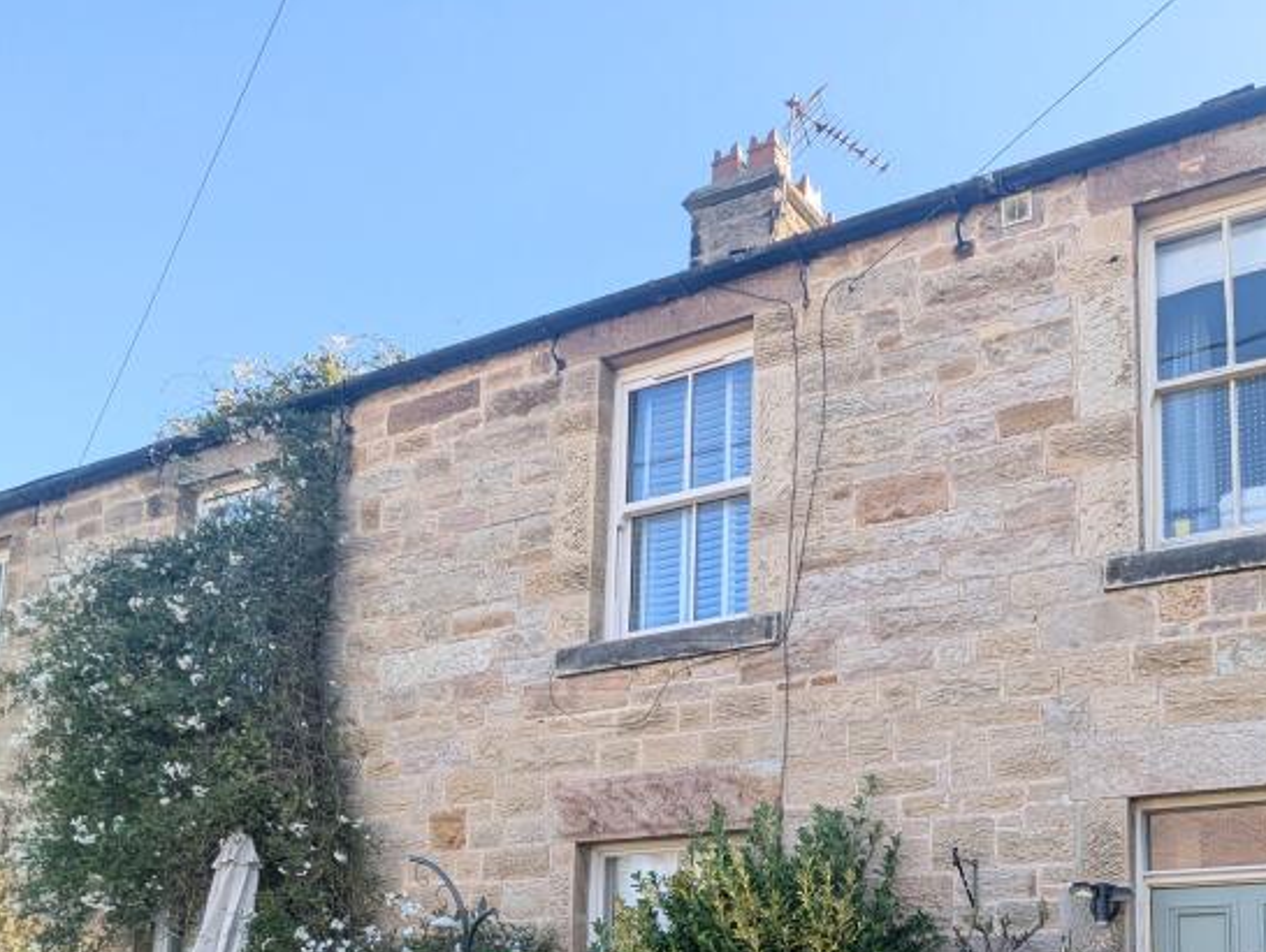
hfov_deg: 56.8
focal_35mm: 30
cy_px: 874
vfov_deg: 42.6
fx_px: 1099
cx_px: 958
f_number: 2.2
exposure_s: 1/386
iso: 43
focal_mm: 2.35
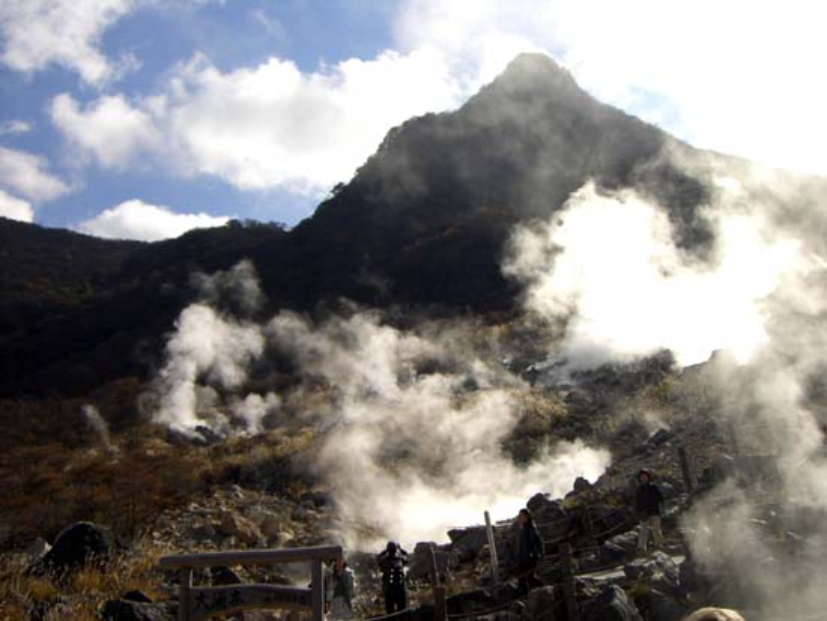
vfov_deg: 37.7
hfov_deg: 49.0
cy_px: 310
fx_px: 908
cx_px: 414
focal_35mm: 38
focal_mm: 6.2
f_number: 4.3
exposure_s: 1/1250
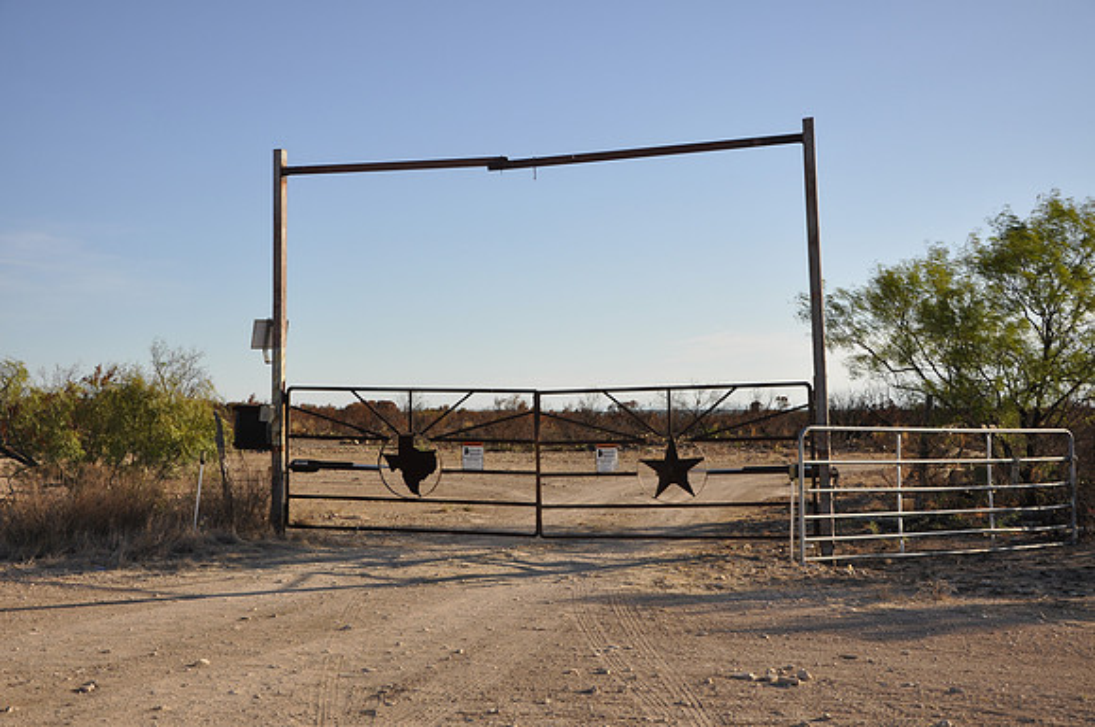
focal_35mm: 48
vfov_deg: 28.0
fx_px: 1458
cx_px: 548
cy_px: 364
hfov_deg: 41.2
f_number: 7.1
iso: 200
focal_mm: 32
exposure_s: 1/200
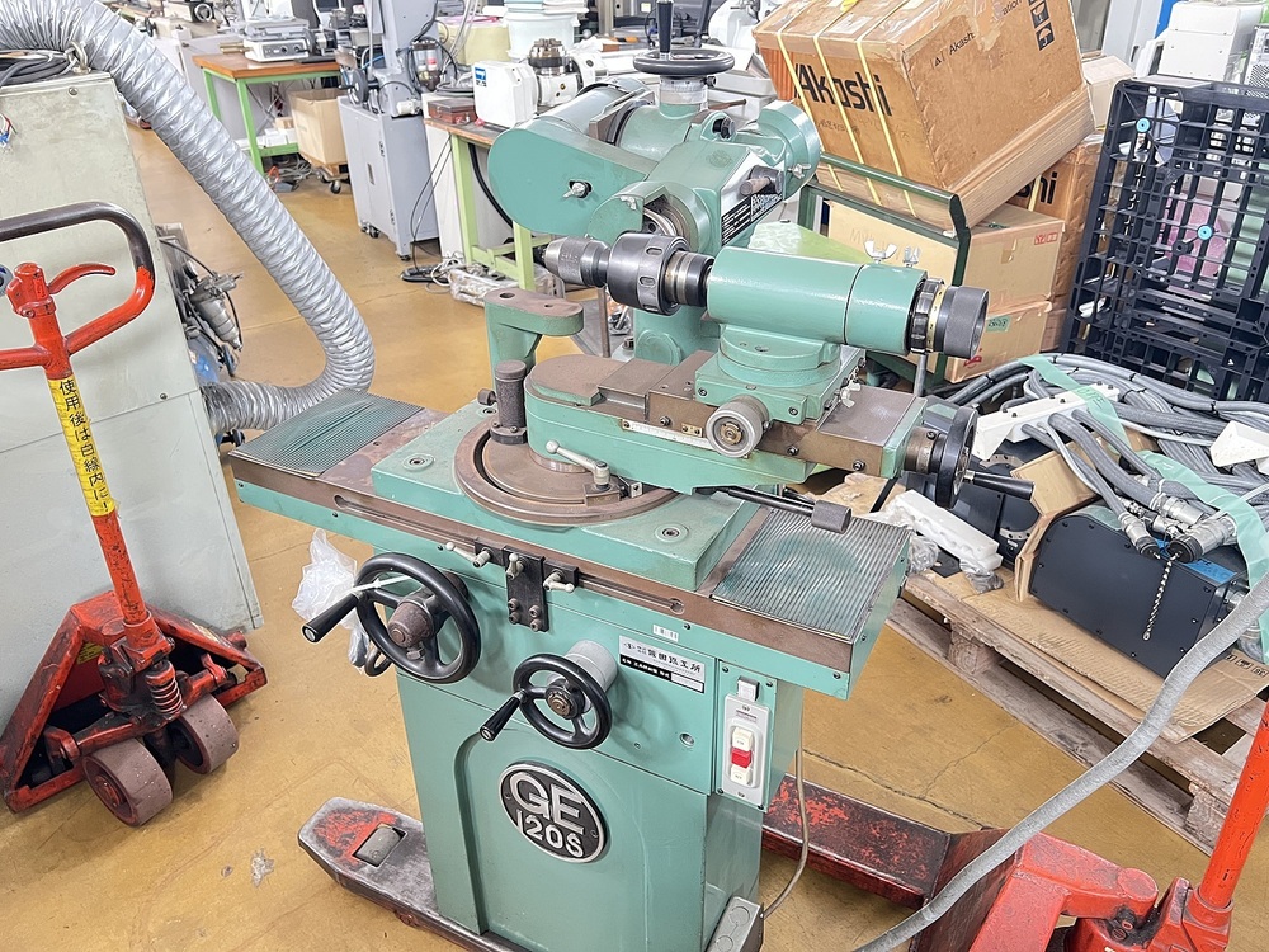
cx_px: 634
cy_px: 476
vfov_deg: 53.1
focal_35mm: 26
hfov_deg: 67.3
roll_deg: +1.1
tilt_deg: -31.6
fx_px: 953
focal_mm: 5.7
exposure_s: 1/60
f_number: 1.5
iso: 400
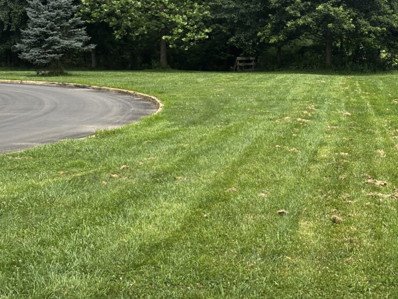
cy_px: 107
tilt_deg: -5.3
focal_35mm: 70
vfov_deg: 21.0
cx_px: 198
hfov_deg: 27.8
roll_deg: -5.0
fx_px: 805
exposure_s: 1/1311
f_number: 1.6
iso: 32
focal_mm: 5.96
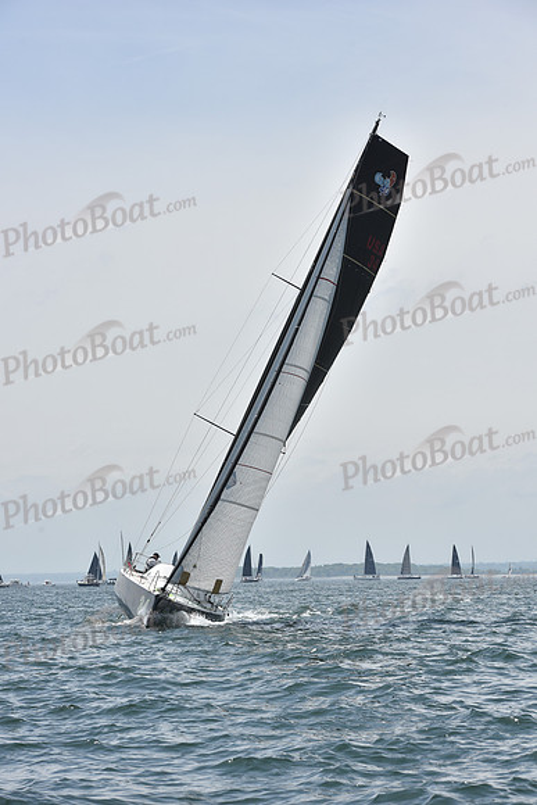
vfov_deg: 20.0
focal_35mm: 102
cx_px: 268
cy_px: 402
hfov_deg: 13.4
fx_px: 2281
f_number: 9
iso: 200
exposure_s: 1/800
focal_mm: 102
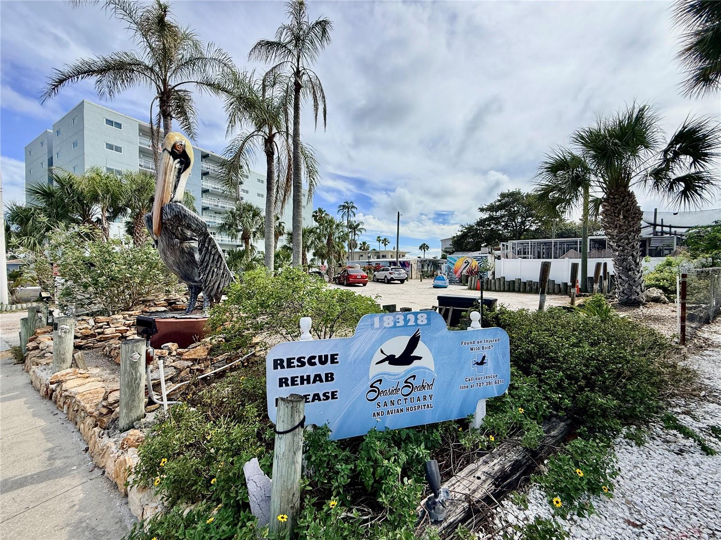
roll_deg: +0.4
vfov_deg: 85.7
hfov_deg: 102.1
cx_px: 360
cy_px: 270
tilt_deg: +0.4
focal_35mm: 14
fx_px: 292
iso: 50
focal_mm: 2.22
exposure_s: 1/2410
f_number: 2.2
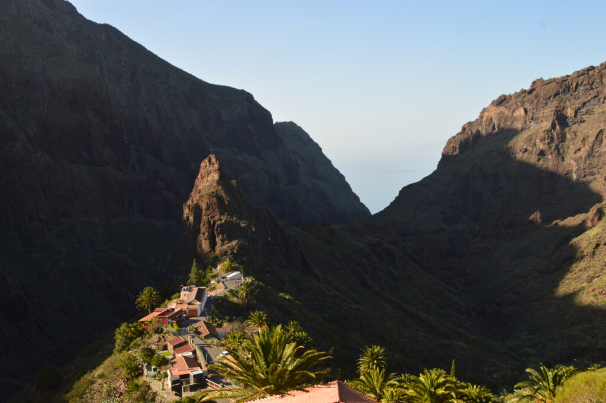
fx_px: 631
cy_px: 202
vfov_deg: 35.4
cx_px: 303
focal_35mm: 38
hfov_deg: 51.3
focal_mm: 25
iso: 400
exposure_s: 1/250
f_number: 10
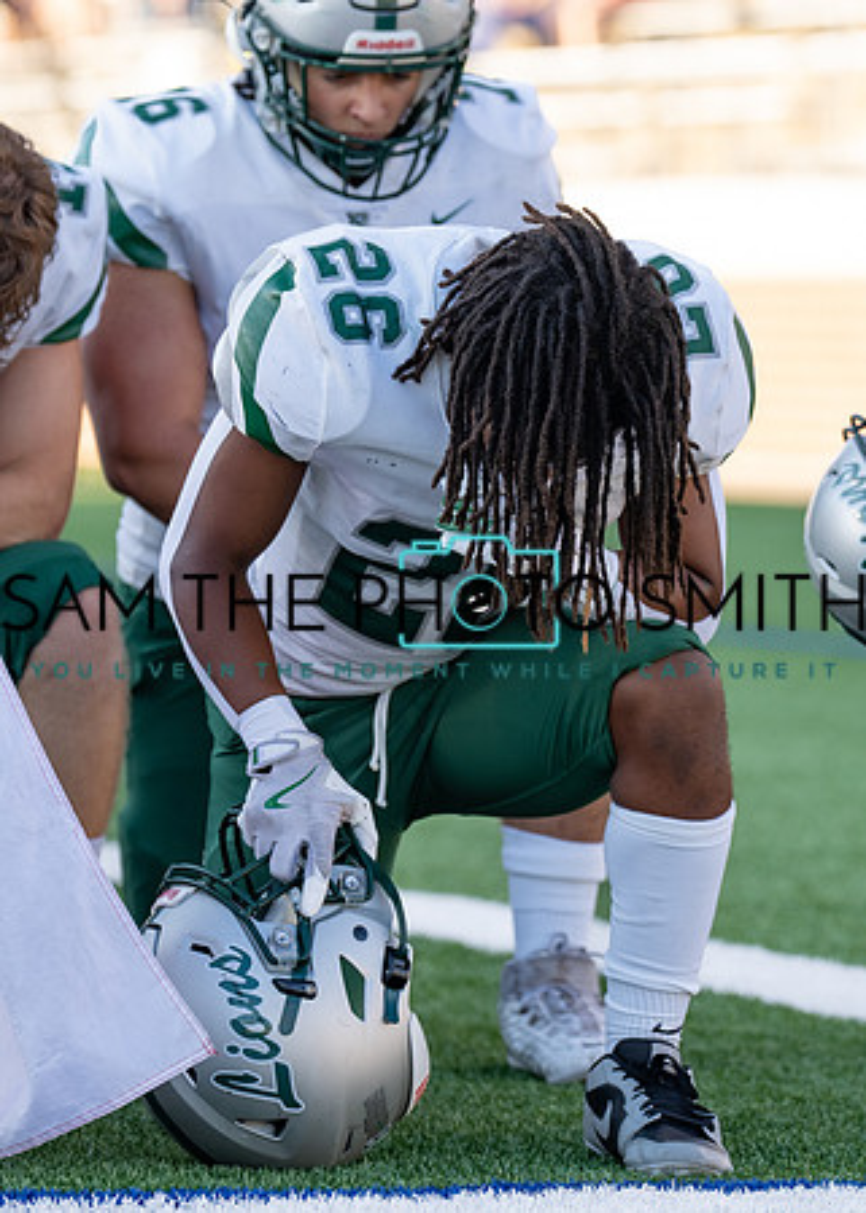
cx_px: 472
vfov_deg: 7.2
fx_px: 9588
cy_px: 565
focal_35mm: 278
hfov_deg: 5.2
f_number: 2.8
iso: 200
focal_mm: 129
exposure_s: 1/500
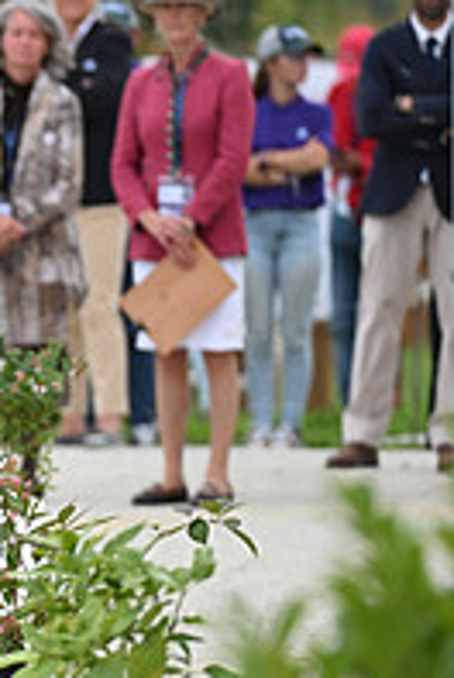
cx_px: -523
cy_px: 294
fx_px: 18284
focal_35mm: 970
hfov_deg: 1.4
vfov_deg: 2.1
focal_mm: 330
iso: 560
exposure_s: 1/1600
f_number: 5.6
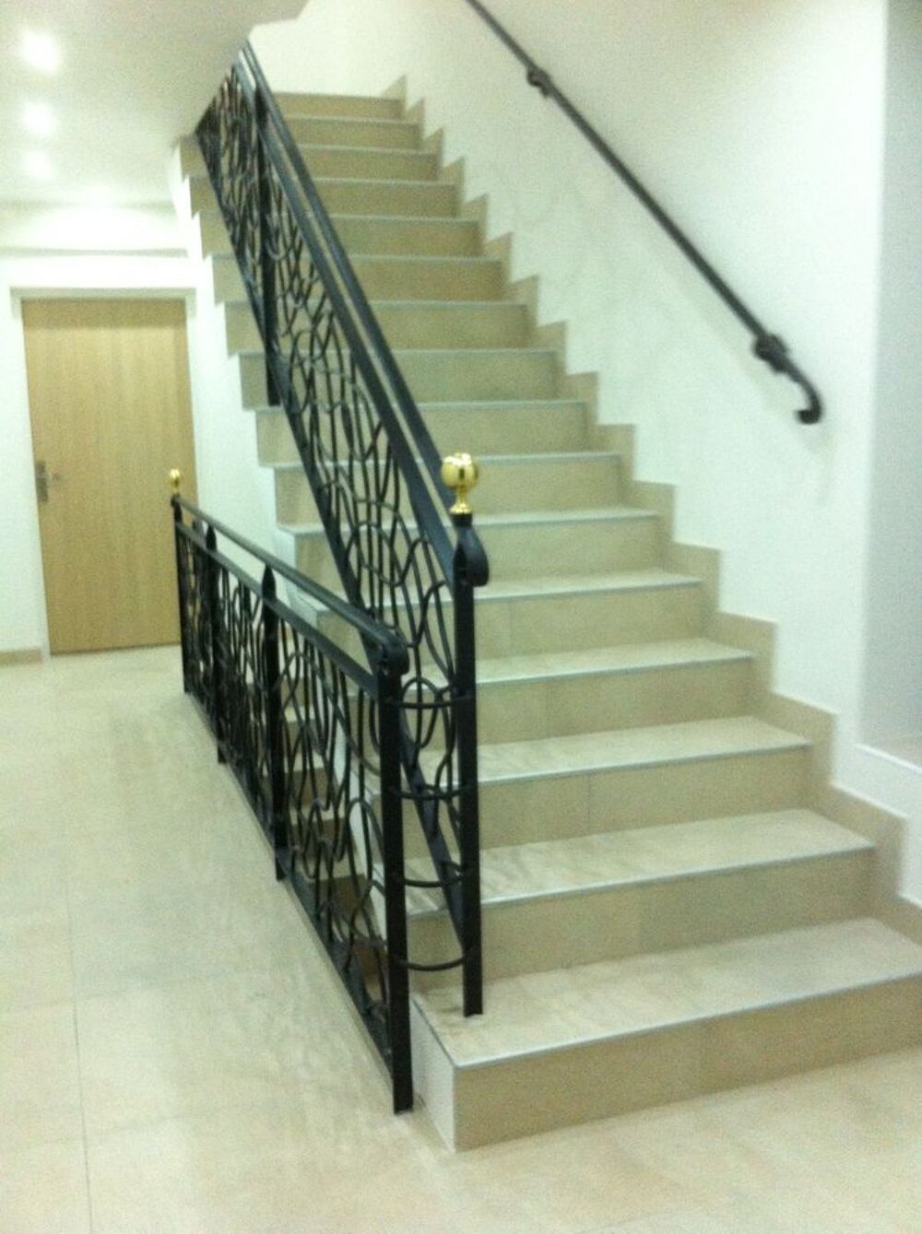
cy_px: 617
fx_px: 1246
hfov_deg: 40.6
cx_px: 461
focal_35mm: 35
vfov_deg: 52.7
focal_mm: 3.85
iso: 400
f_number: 2.8
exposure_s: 1/17
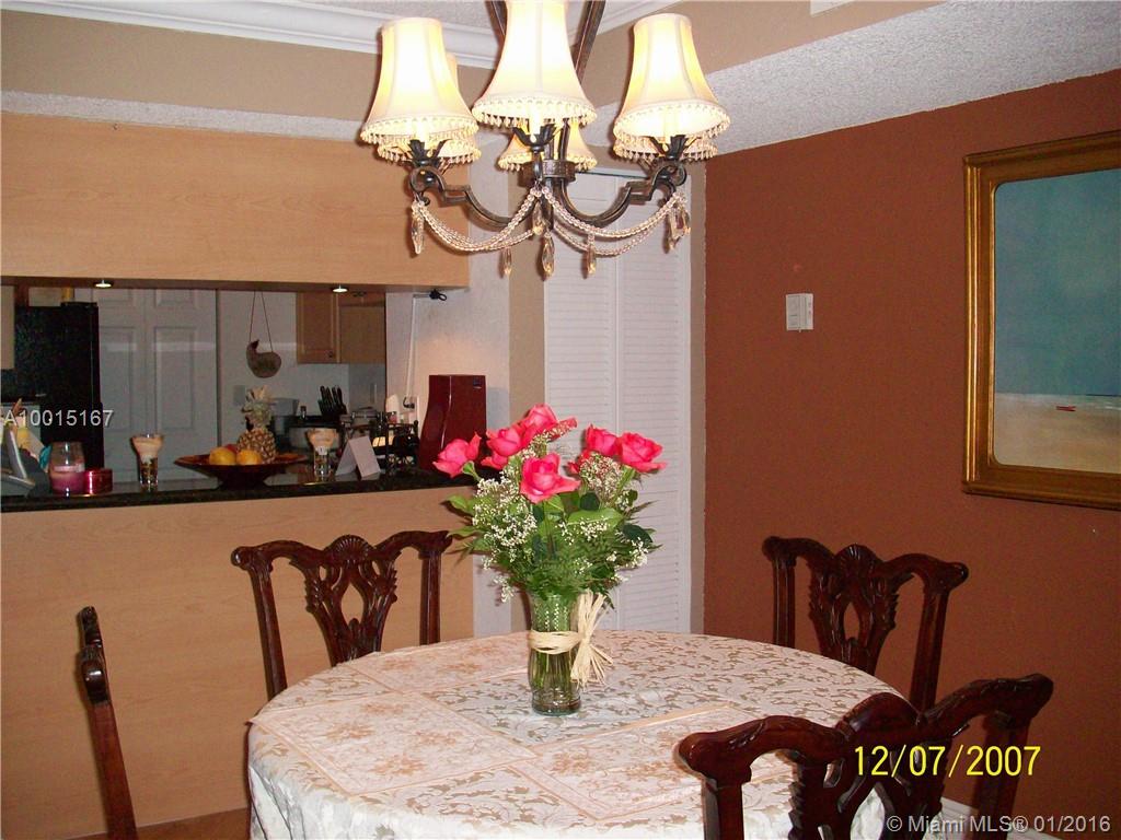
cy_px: 420
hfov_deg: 50.1
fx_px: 1198
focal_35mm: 37
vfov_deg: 38.7
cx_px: 560
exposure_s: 1/45
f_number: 2.8
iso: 160
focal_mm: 6.2
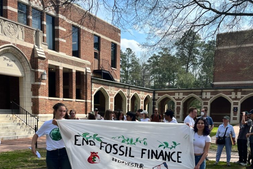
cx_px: 128
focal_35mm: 37
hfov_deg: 51.9
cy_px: 140
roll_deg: +0.3
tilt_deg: -4.3
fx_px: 260
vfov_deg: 34.6
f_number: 1.6
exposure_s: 1/2358
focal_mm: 5.1
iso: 50
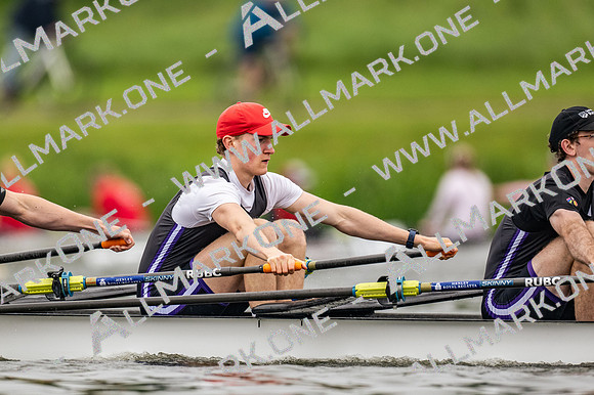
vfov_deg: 1.5
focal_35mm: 900
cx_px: 297
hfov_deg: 2.3
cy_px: 198
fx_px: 14841
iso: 720
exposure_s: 1/2000
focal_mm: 600
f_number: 4
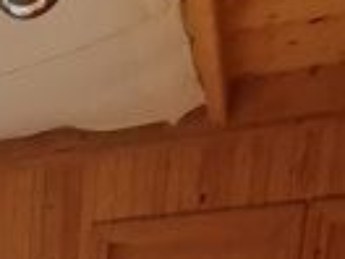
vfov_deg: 14.2
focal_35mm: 79
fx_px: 787
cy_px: 578
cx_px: -238
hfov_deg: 19.7
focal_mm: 2.2
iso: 50
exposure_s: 1/760
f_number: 2.2
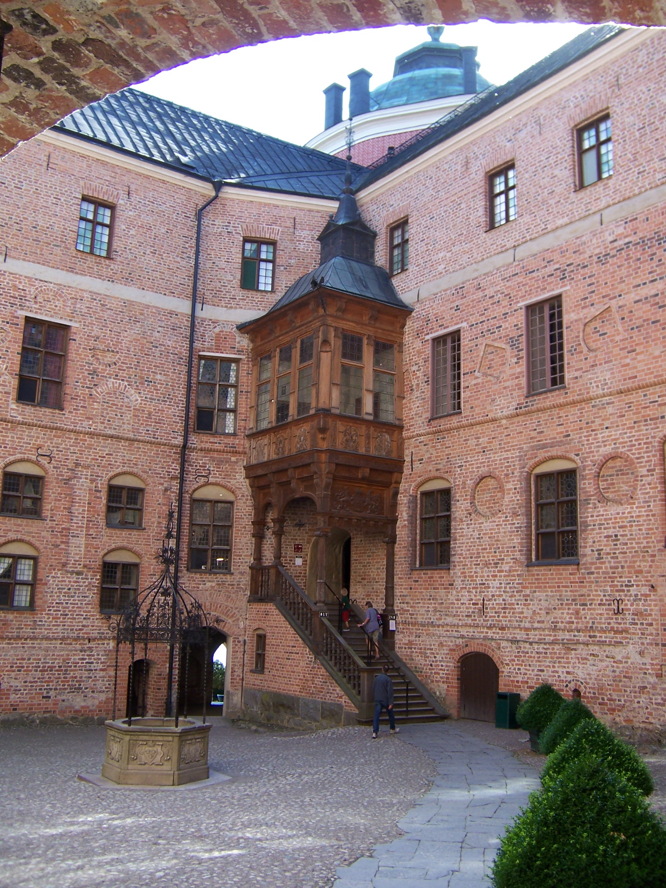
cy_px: 444
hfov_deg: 42.9
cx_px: 333
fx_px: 847
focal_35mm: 33
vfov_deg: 55.4
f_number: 3.4
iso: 80
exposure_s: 1/125
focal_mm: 5.5
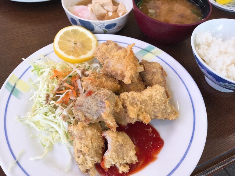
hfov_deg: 58.4
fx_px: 210
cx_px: 118
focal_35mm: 31
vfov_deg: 45.4
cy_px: 88
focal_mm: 3.3
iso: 80
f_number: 2.4
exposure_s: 1/30
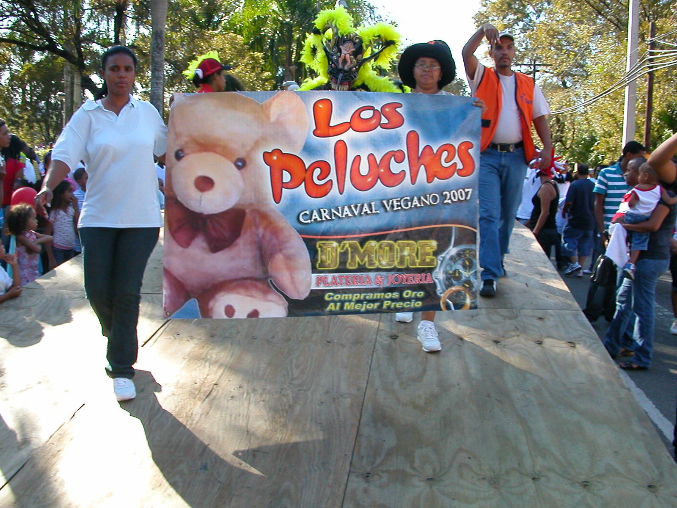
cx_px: 338
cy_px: 254
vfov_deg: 38.7
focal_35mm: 37
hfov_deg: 50.1
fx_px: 724
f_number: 4.5
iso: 100
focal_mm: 5.6
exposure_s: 1/128
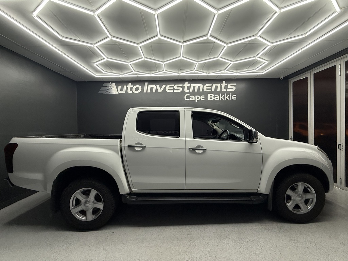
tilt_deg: +0.0
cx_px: 174
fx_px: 141
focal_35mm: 14
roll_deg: +1.0
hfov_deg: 102.1
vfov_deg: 85.7
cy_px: 130
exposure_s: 1/99
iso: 100
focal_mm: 2.22
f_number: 2.2
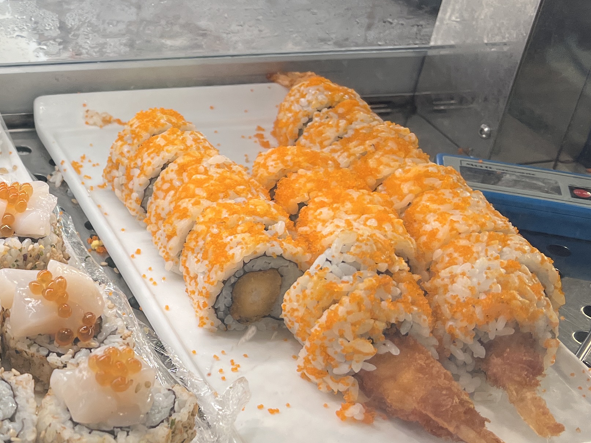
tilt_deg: -33.6
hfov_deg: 27.0
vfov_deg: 22.5
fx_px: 1110
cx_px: -82
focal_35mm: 65
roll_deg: -1.1
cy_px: 271
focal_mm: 5.7
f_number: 1.5
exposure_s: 1/100
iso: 64
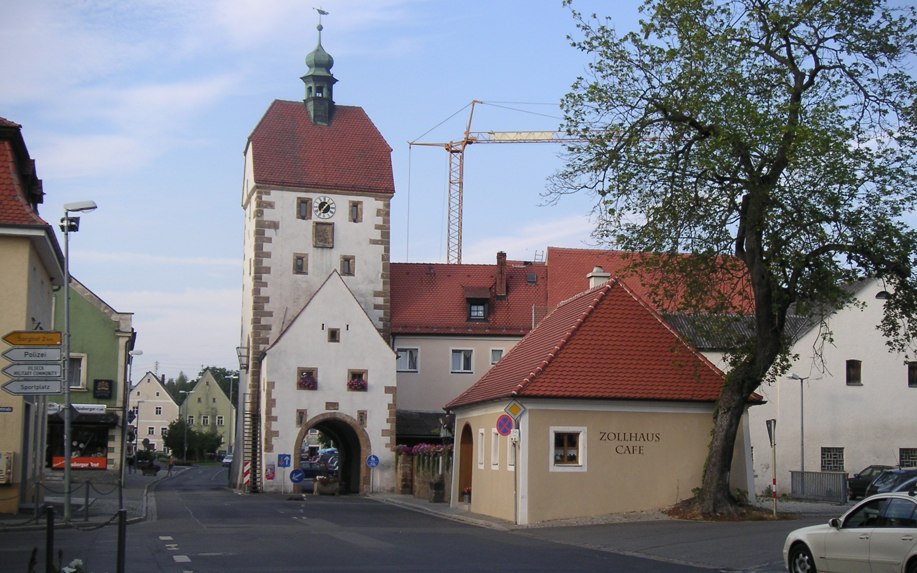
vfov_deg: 25.3
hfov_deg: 39.6
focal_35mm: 51
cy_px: 302
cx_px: 459
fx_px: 1275
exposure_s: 1/350
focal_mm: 7.4
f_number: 2.9
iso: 50
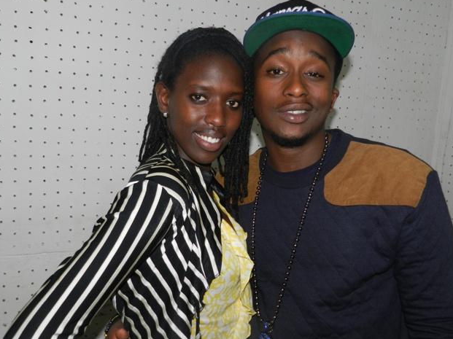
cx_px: 226
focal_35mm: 33
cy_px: 165
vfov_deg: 42.9
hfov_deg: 55.4
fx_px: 432
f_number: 3.7
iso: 200
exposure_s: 1/30
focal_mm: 5.6
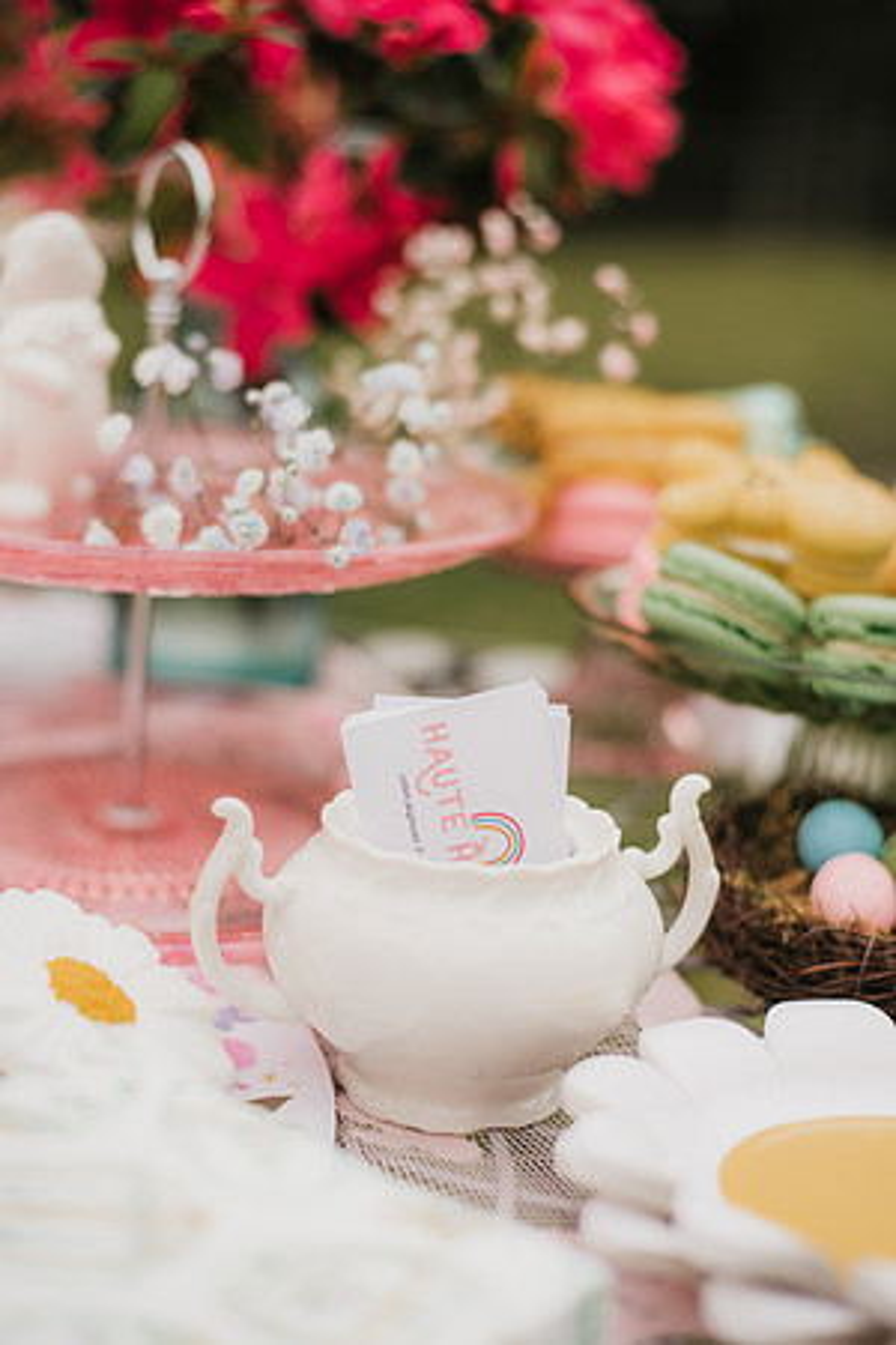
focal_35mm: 50
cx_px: 448
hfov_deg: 27.0
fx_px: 1867
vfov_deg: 39.6
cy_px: 672
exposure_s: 1/1000
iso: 100
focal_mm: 50
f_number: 2.2
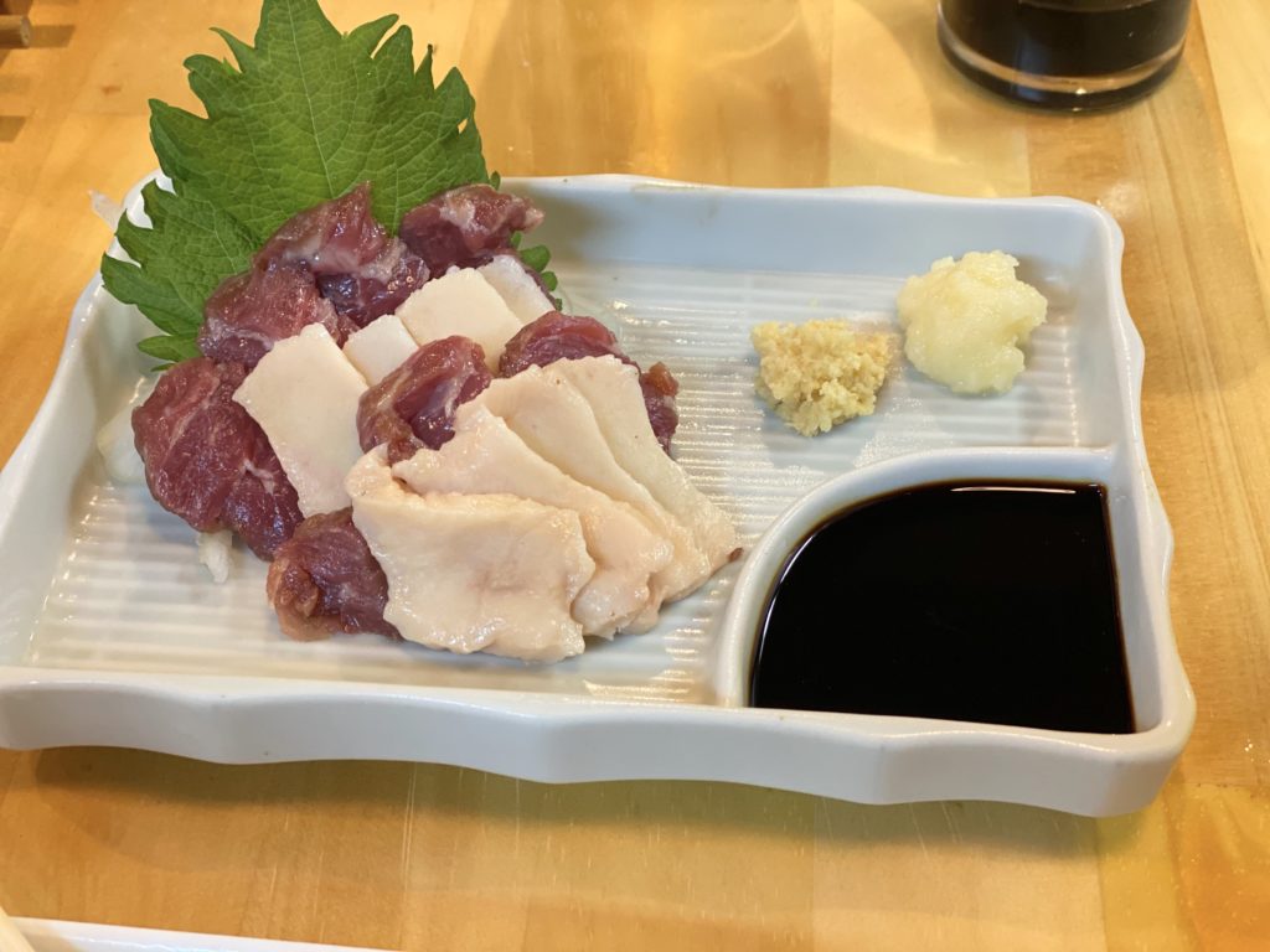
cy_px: 476
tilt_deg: -46.1
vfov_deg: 28.0
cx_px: 635
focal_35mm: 52
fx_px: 1908
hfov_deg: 36.8
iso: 160
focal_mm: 6
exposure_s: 1/33
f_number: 2
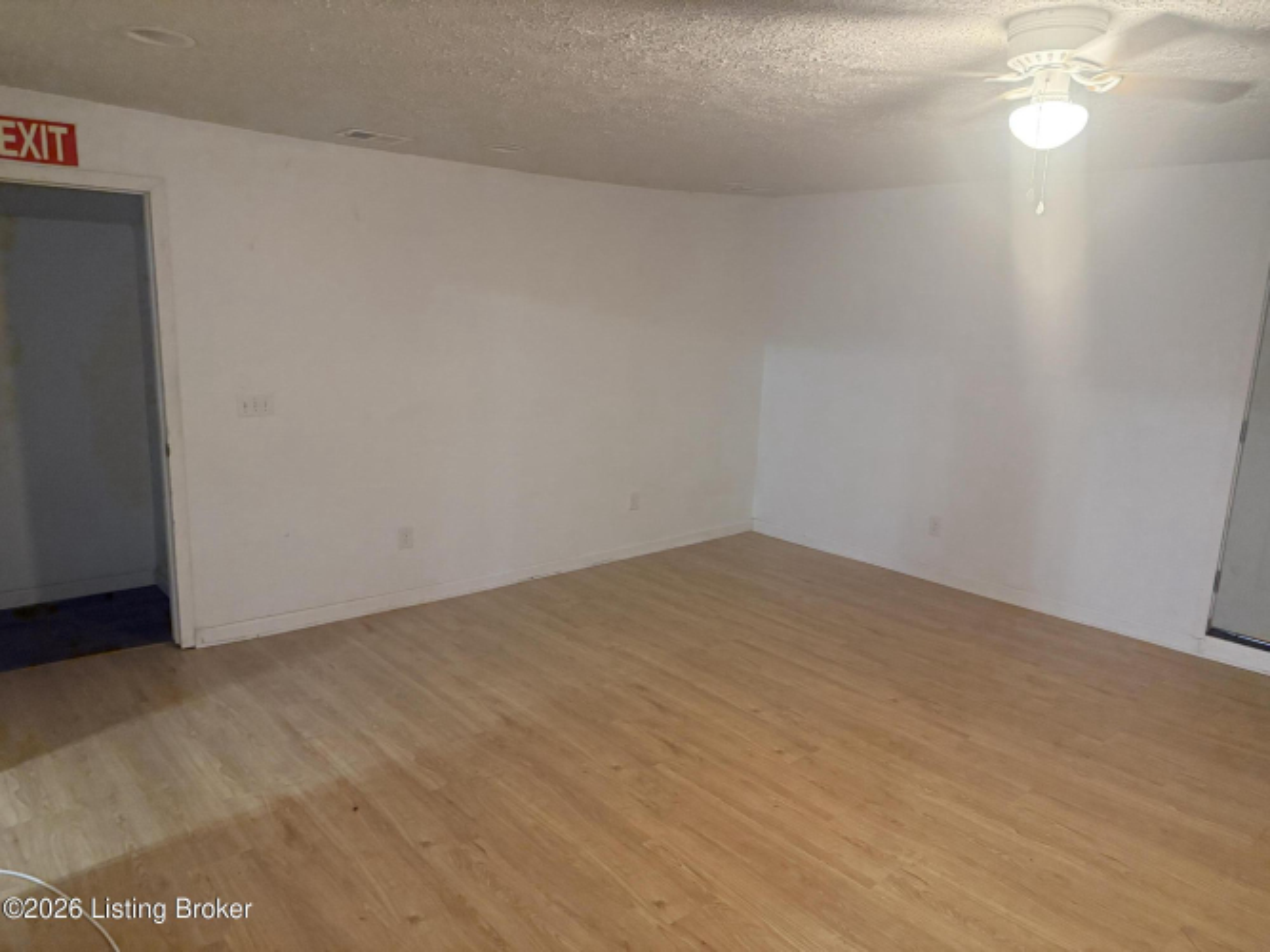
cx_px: 635
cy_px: 476
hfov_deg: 71.6
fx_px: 880
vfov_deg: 56.8
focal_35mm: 24
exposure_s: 1/60
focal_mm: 6.76
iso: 640
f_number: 1.78
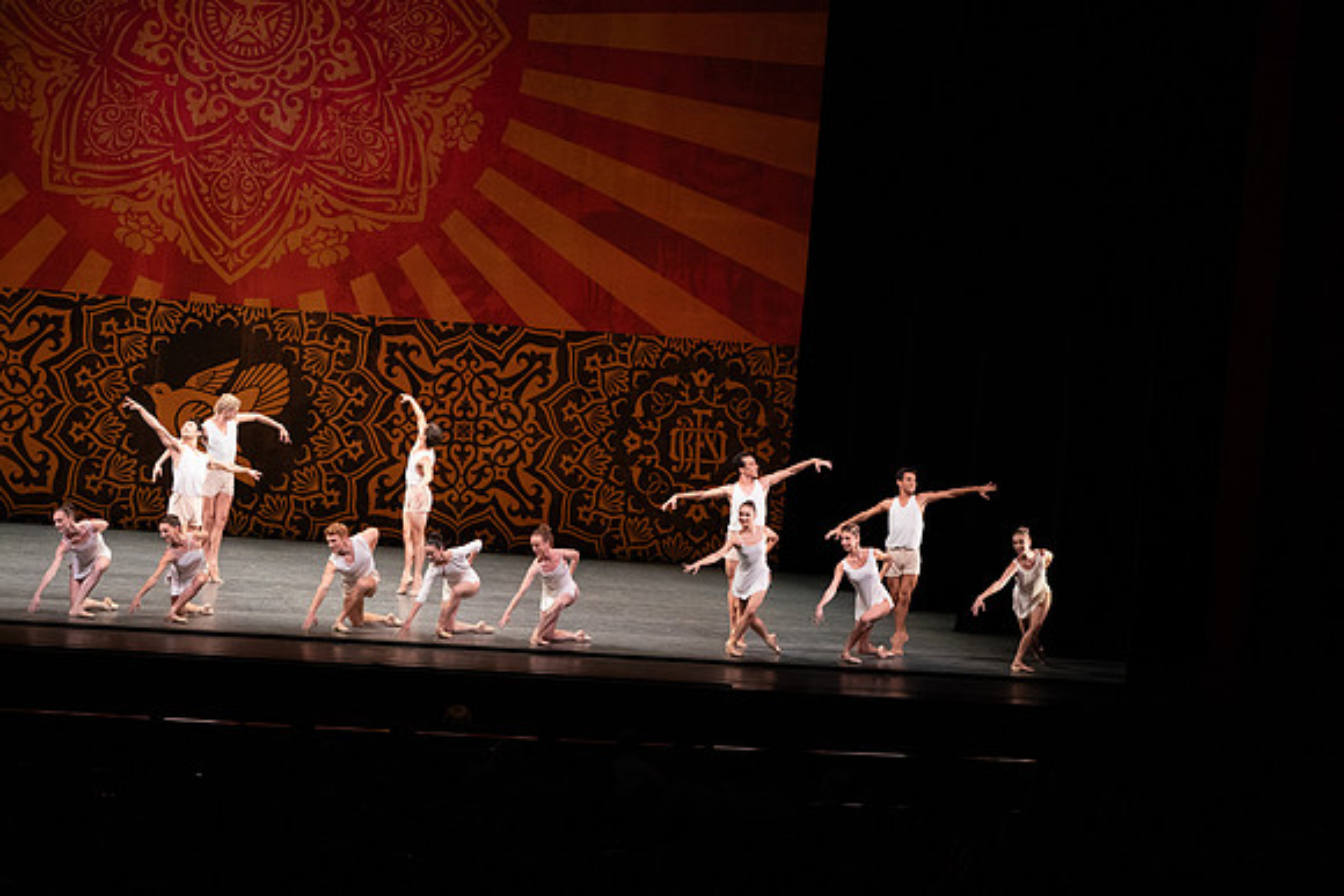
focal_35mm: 100
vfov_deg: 13.7
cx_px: 672
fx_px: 3734
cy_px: 448
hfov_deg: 20.4
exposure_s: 1/400
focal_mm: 100
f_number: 8
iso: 6400
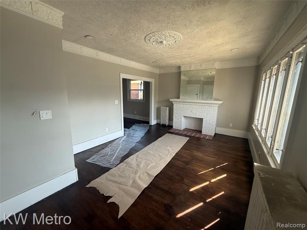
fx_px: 124
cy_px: 115
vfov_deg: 85.7
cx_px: 154
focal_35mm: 14
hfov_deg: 102.1
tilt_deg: -9.6
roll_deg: -1.6
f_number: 2.2
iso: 160
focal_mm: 2.22
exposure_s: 1/99
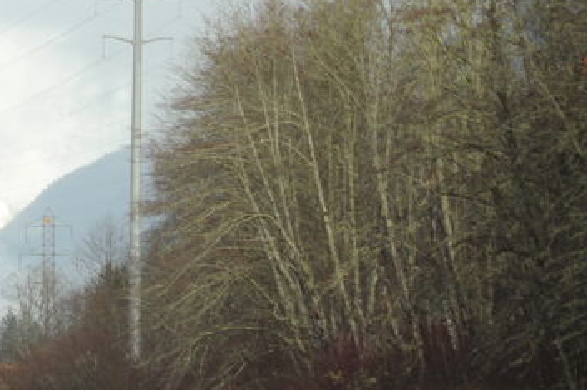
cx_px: -50
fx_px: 8116
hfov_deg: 4.1
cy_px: 128
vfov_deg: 2.8
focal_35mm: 498
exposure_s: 1/320
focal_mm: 220
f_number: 5
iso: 250
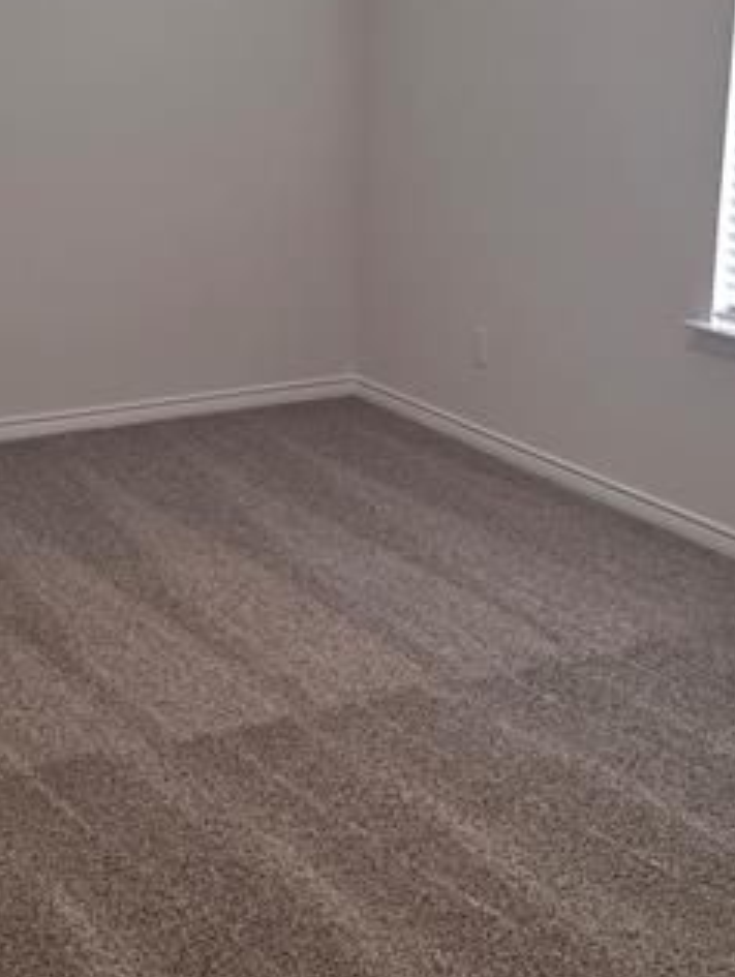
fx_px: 1582
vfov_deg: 33.9
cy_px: 307
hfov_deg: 26.1
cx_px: 288
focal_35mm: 56
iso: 125
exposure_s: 1/120
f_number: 1.7
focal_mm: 6.3
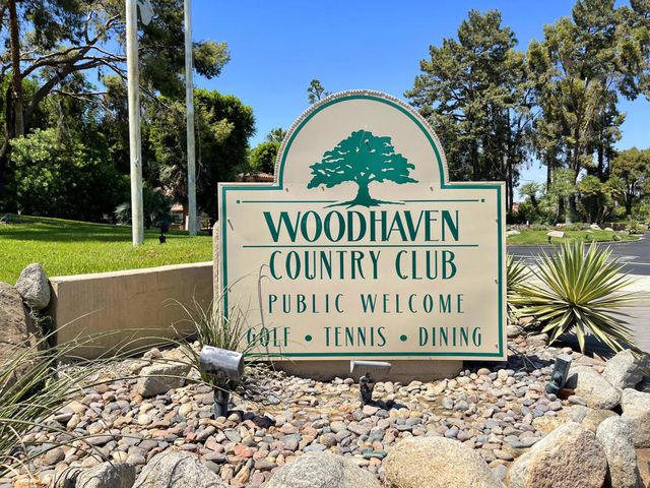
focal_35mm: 26
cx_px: 325
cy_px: 244
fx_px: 488
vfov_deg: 53.1
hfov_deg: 67.3
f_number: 1.6
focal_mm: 5.1
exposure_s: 1/3448
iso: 32
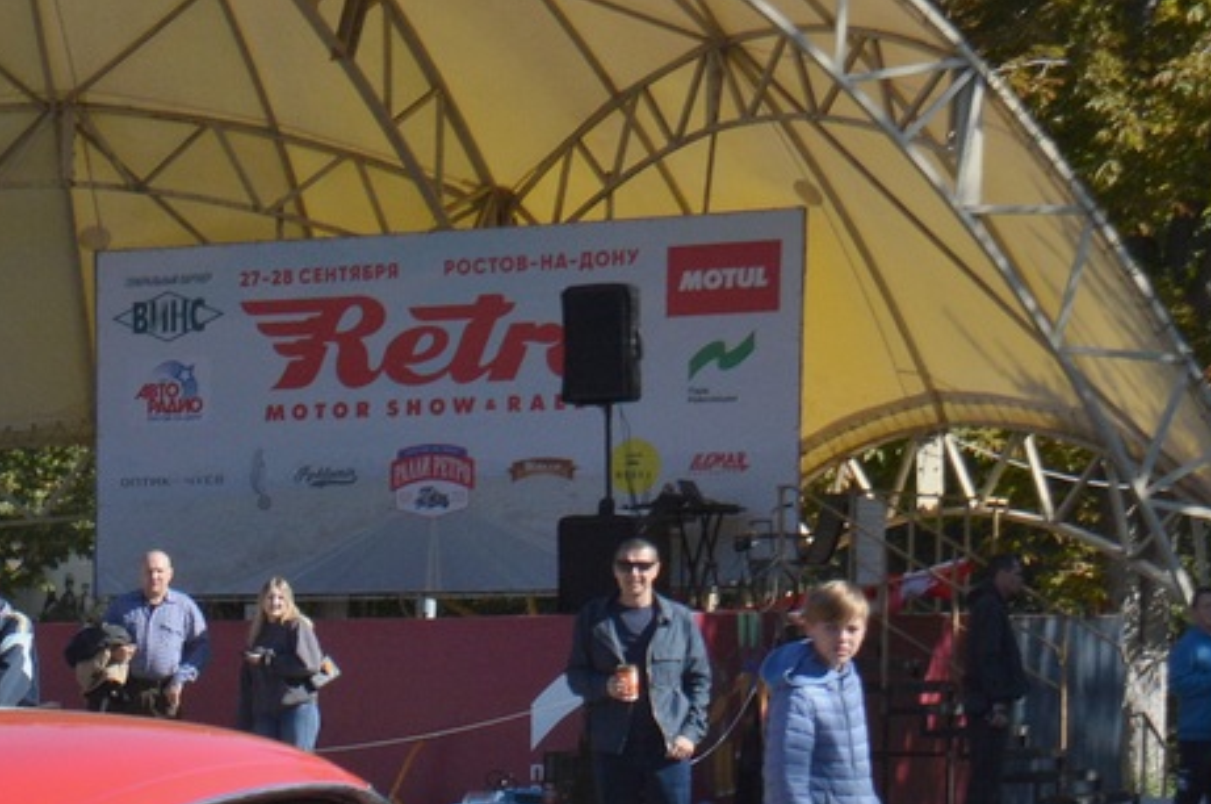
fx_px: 4266
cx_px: -441
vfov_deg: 10.5
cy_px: 1084
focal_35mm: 127
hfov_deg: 15.3
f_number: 6.3
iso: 400
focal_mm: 26
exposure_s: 1/1600
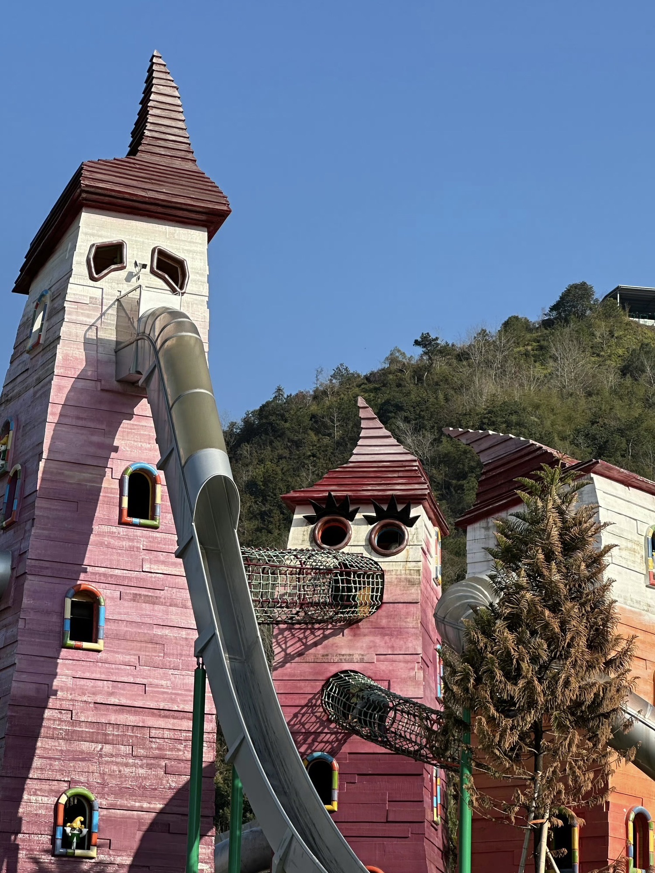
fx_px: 1943
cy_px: 436
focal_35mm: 77
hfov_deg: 19.1
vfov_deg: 25.3
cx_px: 328
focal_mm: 9
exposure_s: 1/567
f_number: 2.8
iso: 32
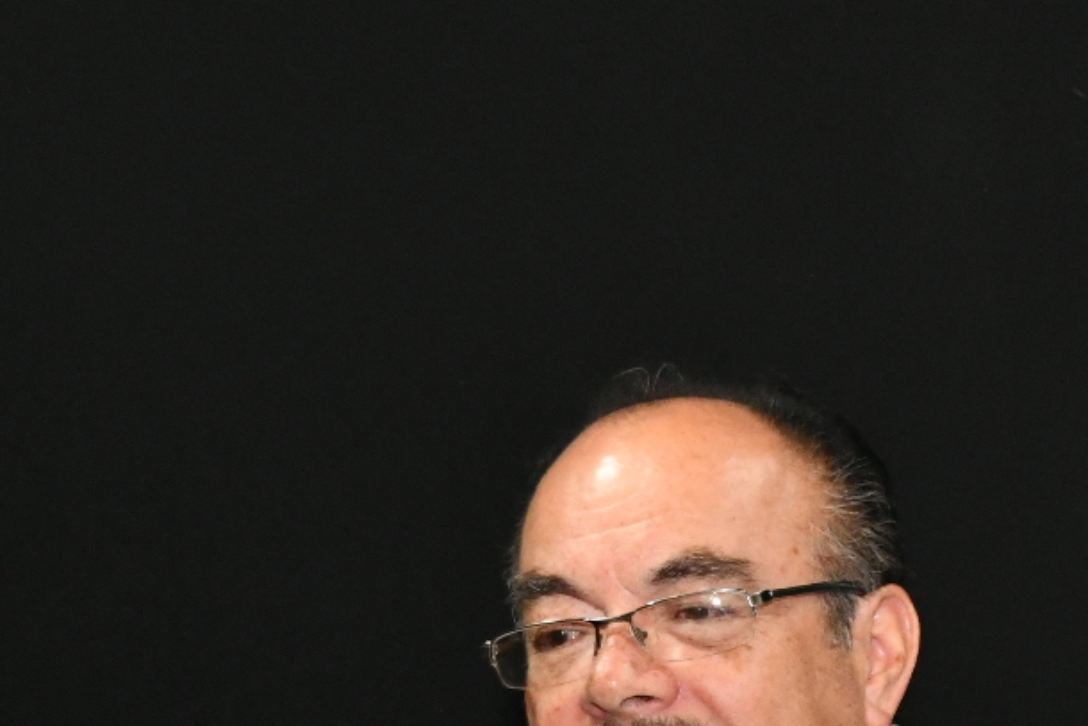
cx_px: 637
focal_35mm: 247
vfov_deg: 5.5
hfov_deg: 8.3
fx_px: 7466
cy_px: 901
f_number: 10
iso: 4000
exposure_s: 1/50
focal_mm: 62
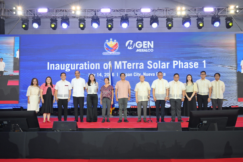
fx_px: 256
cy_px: 81
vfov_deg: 35.1
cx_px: 122
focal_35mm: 38
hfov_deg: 50.7
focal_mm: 38
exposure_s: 1/250
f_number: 5.6
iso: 640
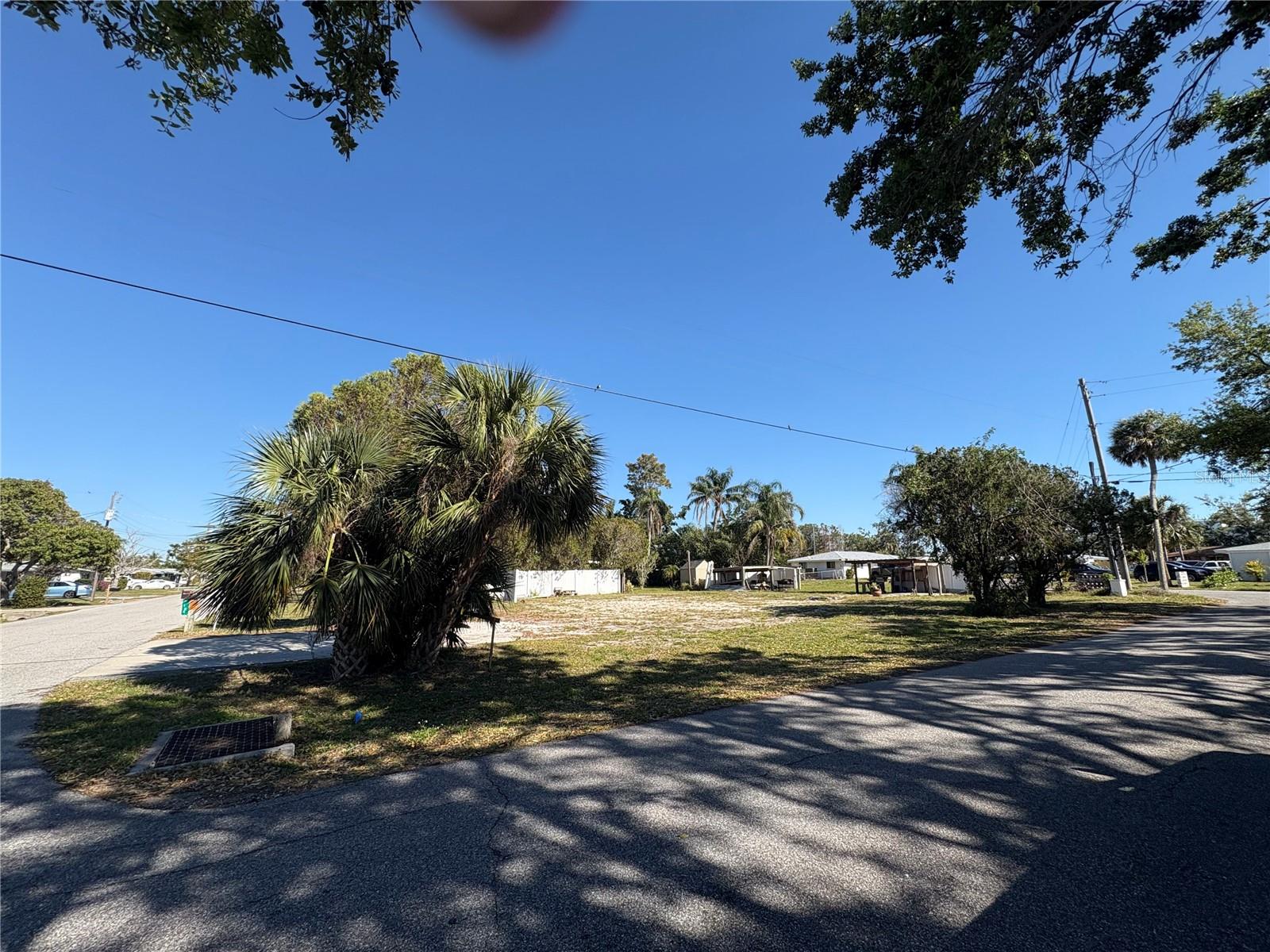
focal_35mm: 14
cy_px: 476
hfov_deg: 102.1
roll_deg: +0.4
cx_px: 635
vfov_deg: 85.7
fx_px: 514
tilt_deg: +10.5
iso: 50
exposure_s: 1/1346
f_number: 2.2
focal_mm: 2.22
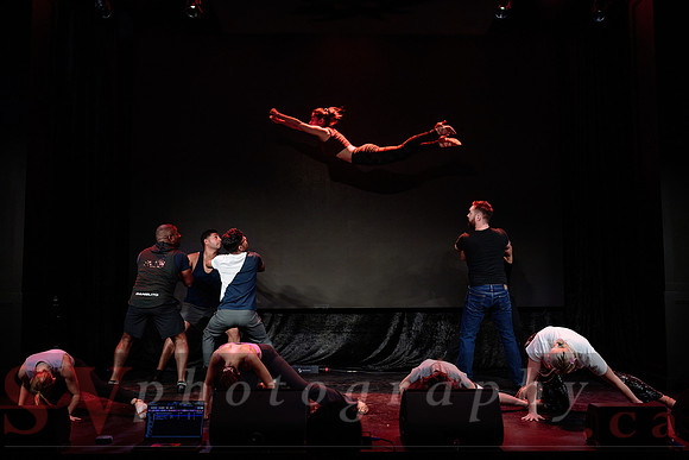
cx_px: 366
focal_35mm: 38
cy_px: 223
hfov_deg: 50.2
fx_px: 735
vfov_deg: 34.7
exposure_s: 1/500
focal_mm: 33.5
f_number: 2.8
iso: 1000
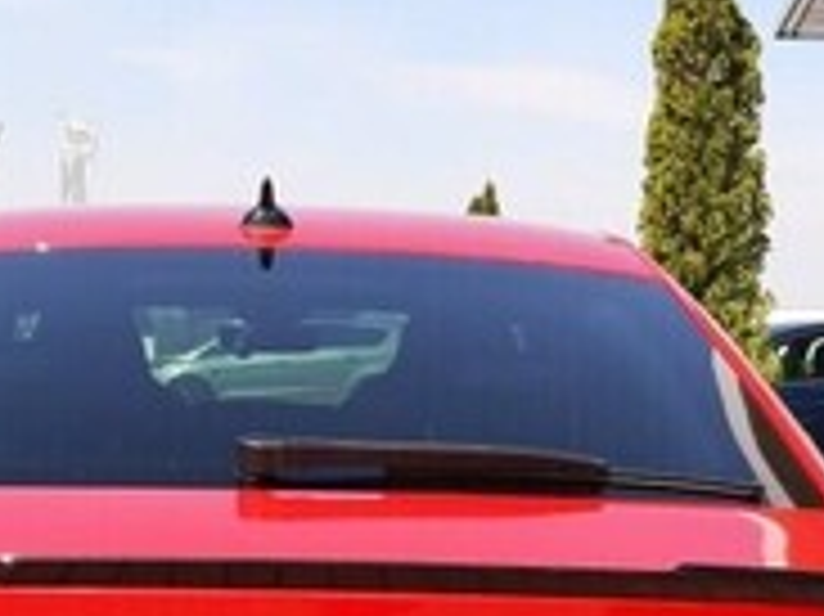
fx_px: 1855
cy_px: 688
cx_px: 351
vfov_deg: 18.1
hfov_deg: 25.0
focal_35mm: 78
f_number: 1.7
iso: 40
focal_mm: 3.93
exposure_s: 1/1010
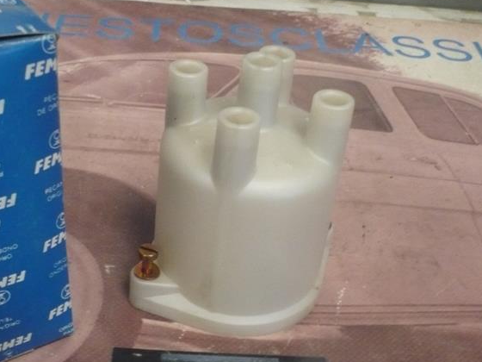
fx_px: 696
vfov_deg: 28.9
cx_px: 176
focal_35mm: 50
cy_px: 246
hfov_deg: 37.9
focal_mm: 5.8
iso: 400
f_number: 2.8
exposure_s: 1/10
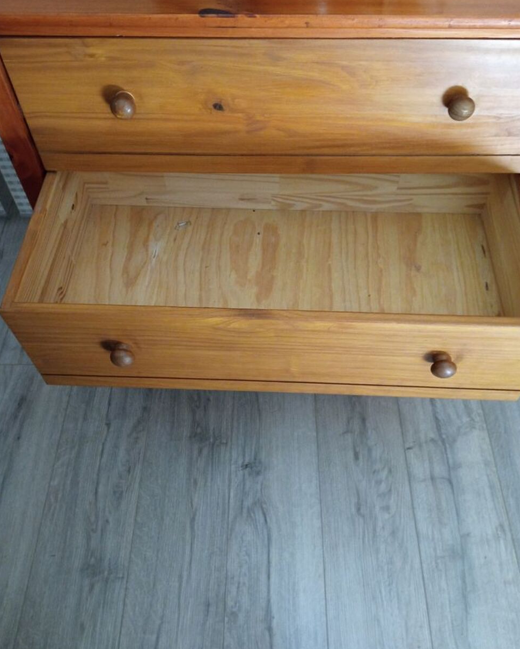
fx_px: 558
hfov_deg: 50.0
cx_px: 266
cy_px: 308
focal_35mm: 29
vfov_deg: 60.4
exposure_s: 1/20
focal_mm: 3.79
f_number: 2.2
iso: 815
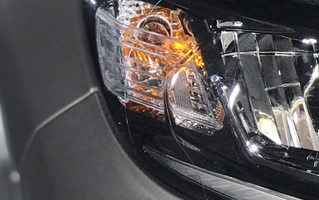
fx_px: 2000
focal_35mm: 230
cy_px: 153
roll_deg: +5.1
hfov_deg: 9.0
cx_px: 411
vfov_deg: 5.7
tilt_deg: -19.0
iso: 40
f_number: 2.8
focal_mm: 6.6
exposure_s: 1/60
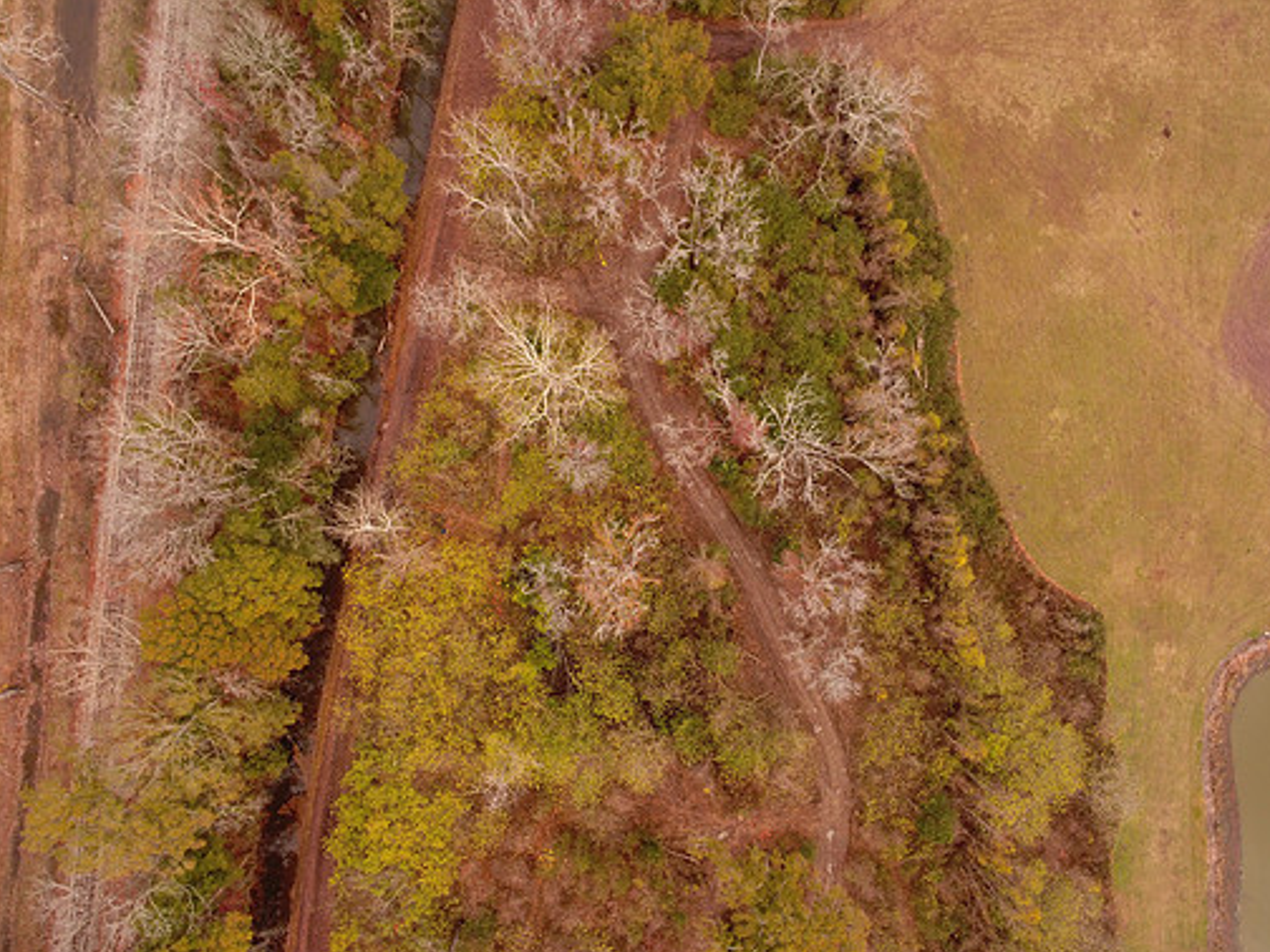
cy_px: 485
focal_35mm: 23
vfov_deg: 58.9
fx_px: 844
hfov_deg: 73.9
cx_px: 627
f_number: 2.8
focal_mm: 3.61
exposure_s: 1/205
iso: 100
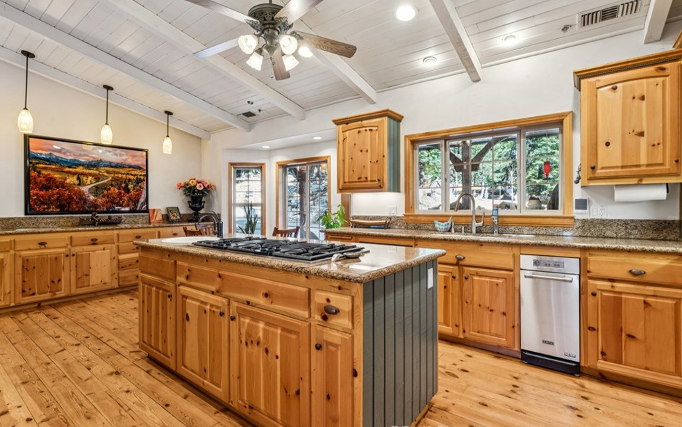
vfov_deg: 66.0
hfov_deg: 92.2
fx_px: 328
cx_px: 330
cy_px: 205
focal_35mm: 18
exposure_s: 1/2.5
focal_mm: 16.6
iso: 100
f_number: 13
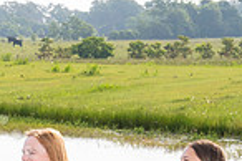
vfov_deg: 4.2
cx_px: -96
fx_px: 2149
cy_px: 280
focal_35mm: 320
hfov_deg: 6.4
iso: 320
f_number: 7.1
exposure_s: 1/200
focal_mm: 56
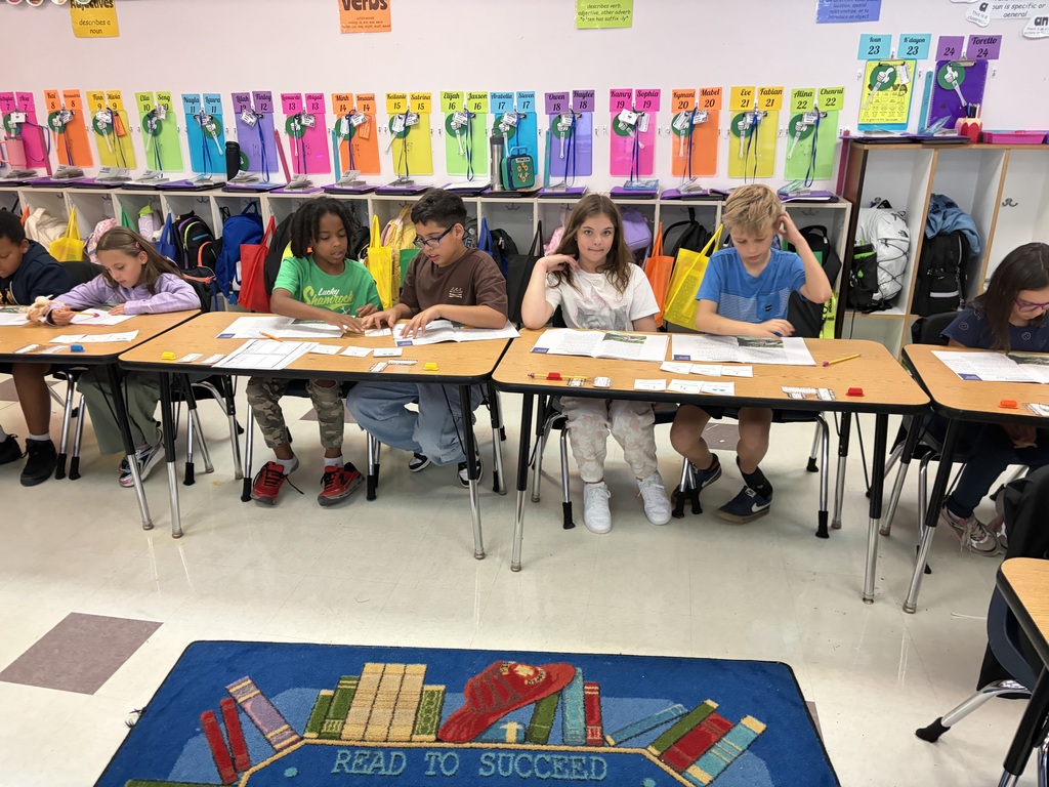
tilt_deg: -19.5
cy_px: 394
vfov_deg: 53.1
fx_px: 788
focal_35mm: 26
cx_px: 524
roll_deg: +0.7
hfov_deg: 67.3
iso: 320
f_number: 1.6
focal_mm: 5.96
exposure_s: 1/60
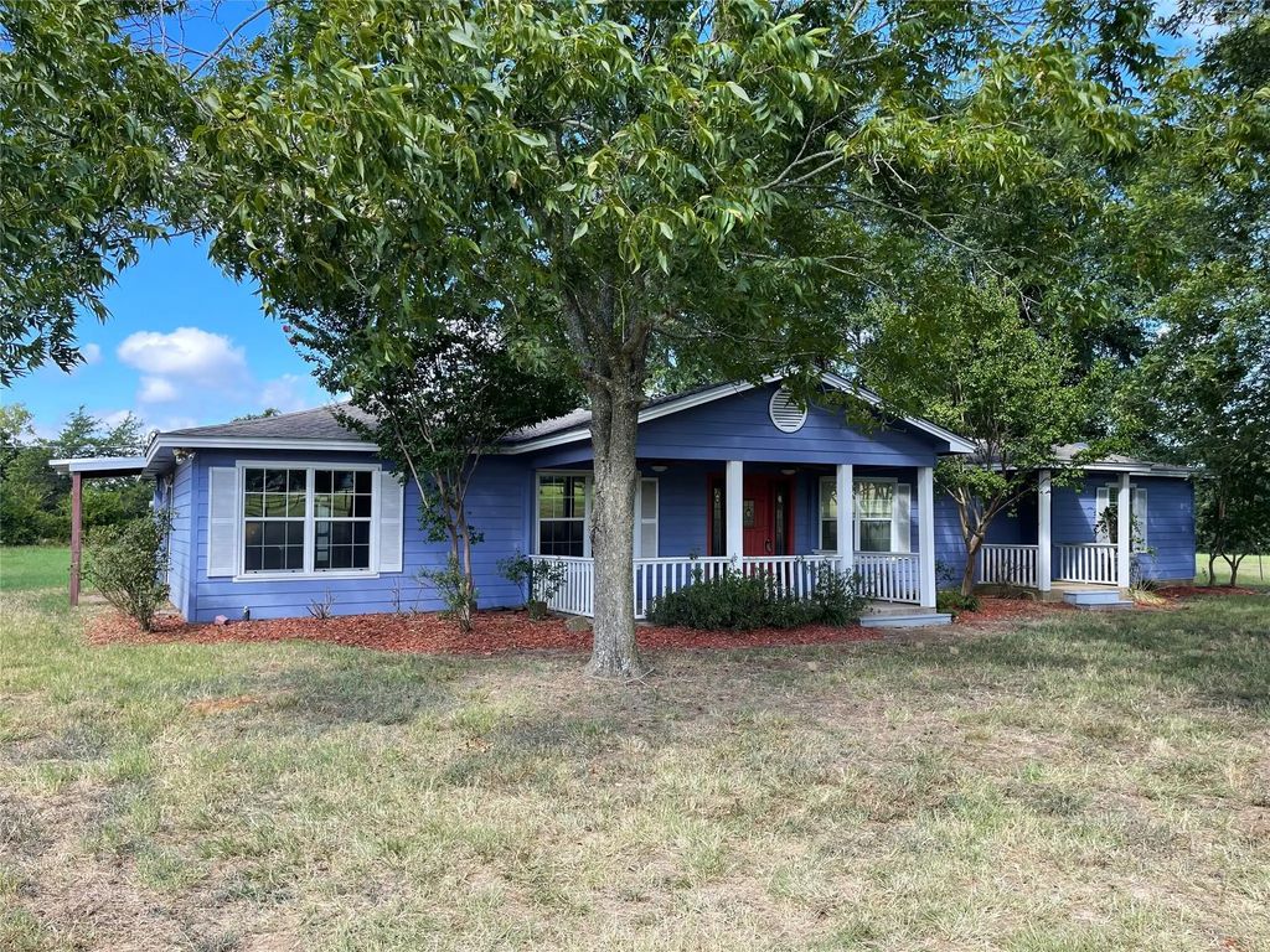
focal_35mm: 25
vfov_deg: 54.9
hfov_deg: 69.4
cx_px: 635
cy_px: 476
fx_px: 917
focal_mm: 5.1
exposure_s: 1/581
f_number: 1.6
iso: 32
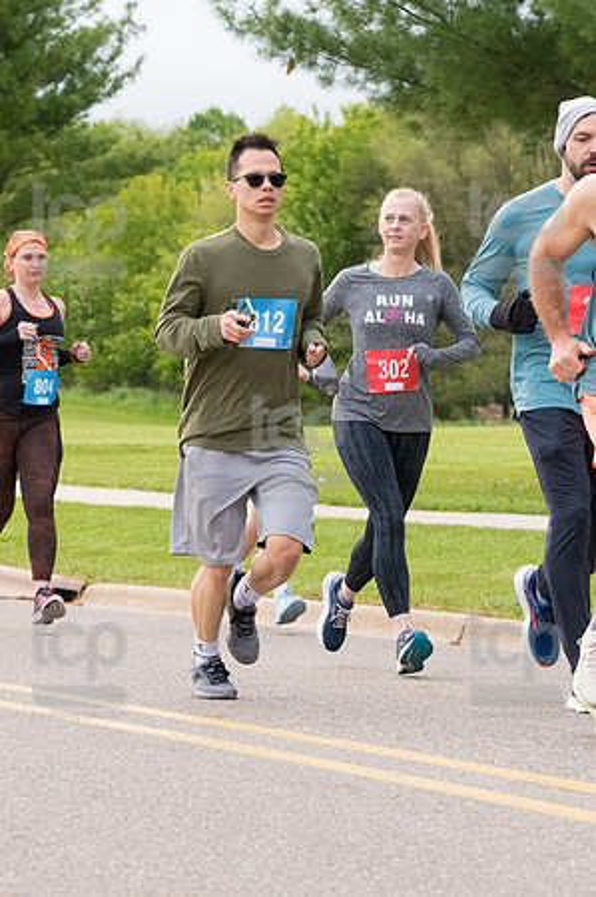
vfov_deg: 11.8
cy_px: 448
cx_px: 298
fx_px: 4331
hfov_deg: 7.9
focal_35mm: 174
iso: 4000
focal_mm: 116
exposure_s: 1/1600
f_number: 7.1
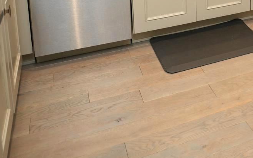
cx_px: 259
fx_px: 352
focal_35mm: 51
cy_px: -87
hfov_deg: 35.4
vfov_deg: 21.0
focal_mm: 16
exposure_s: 1/60
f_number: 2.8
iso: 320
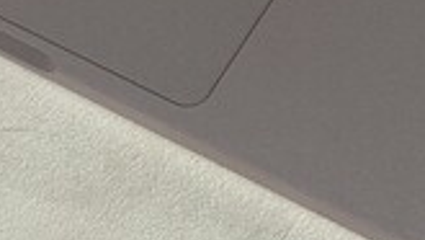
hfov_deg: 8.7
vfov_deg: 4.8
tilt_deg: -53.6
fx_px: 2785
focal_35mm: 247
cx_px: 286
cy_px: -272
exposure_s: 1/60
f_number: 1.78
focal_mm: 6.76
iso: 160
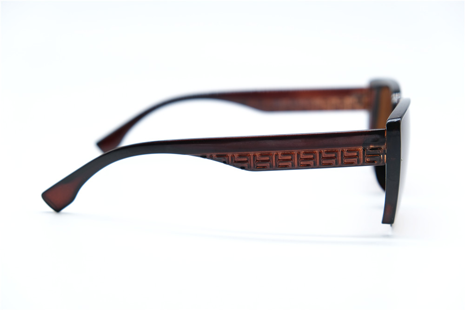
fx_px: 981
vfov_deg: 17.9
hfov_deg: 26.7
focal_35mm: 76
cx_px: 232
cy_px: 155
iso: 160
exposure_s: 1/150
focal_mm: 50.5
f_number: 4
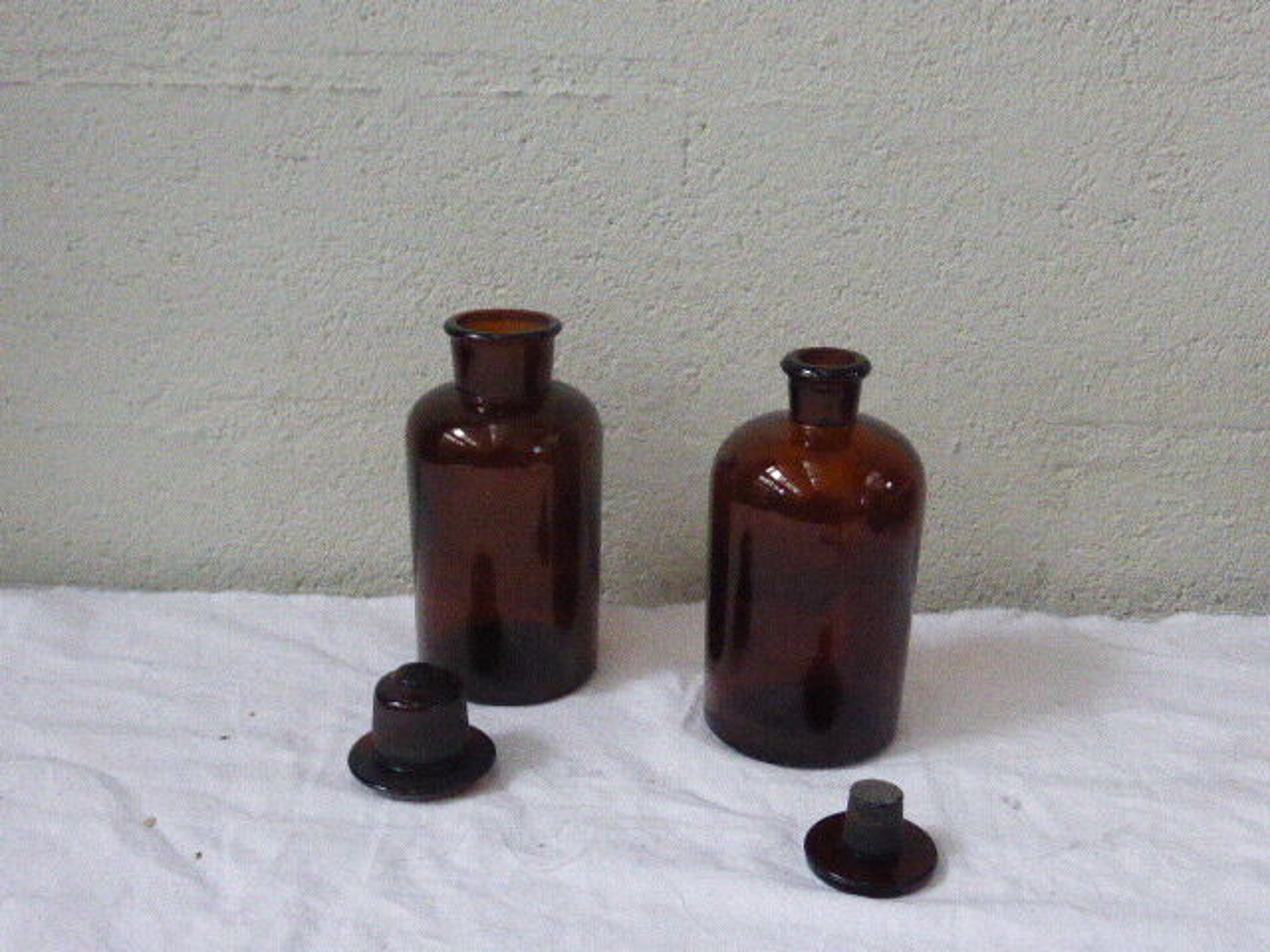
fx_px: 1468
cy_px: 476
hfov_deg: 46.8
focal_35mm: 40
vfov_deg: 36.0
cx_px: 635
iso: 1600
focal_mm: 6.9
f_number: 3.9
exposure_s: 1/100
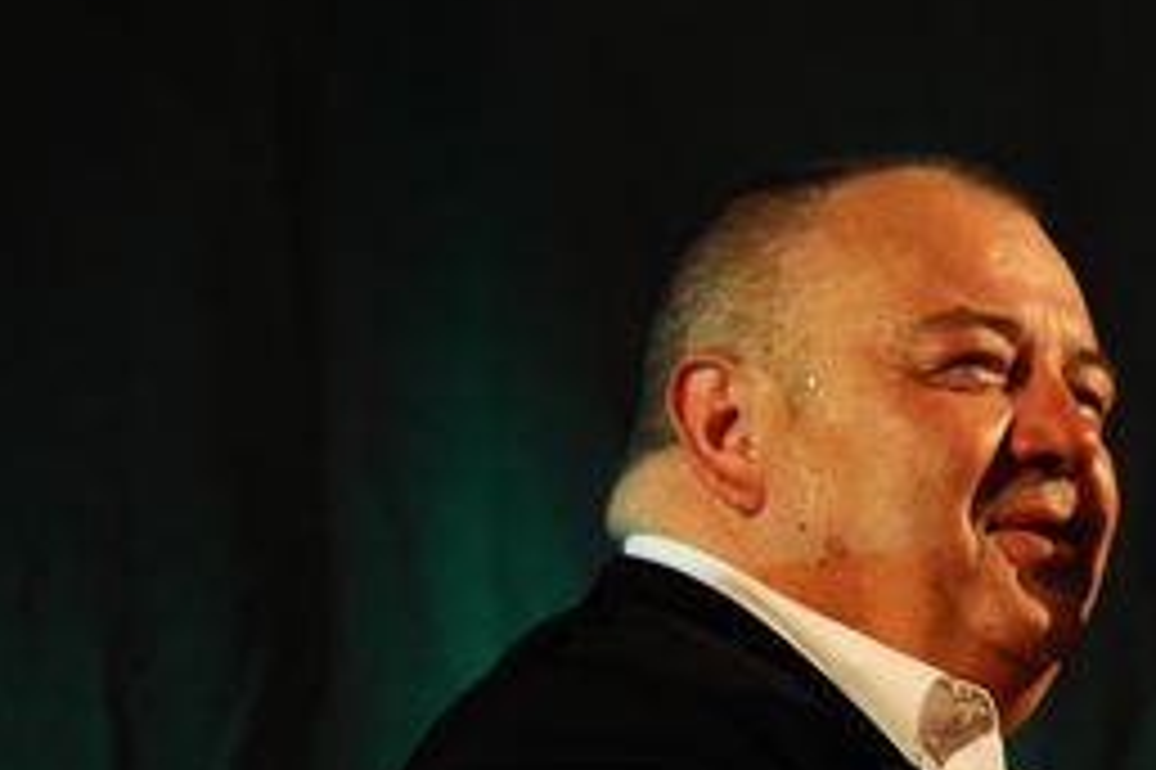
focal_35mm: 317
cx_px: 1417
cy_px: 525
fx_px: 10180
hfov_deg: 6.5
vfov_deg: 4.3
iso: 640
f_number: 2
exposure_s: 1/125
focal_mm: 85
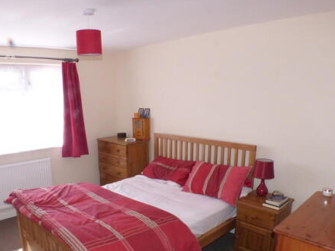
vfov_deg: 42.5
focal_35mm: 33
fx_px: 319
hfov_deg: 55.1
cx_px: 138
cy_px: 163
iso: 400
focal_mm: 4.5
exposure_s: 1/100
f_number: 7.1
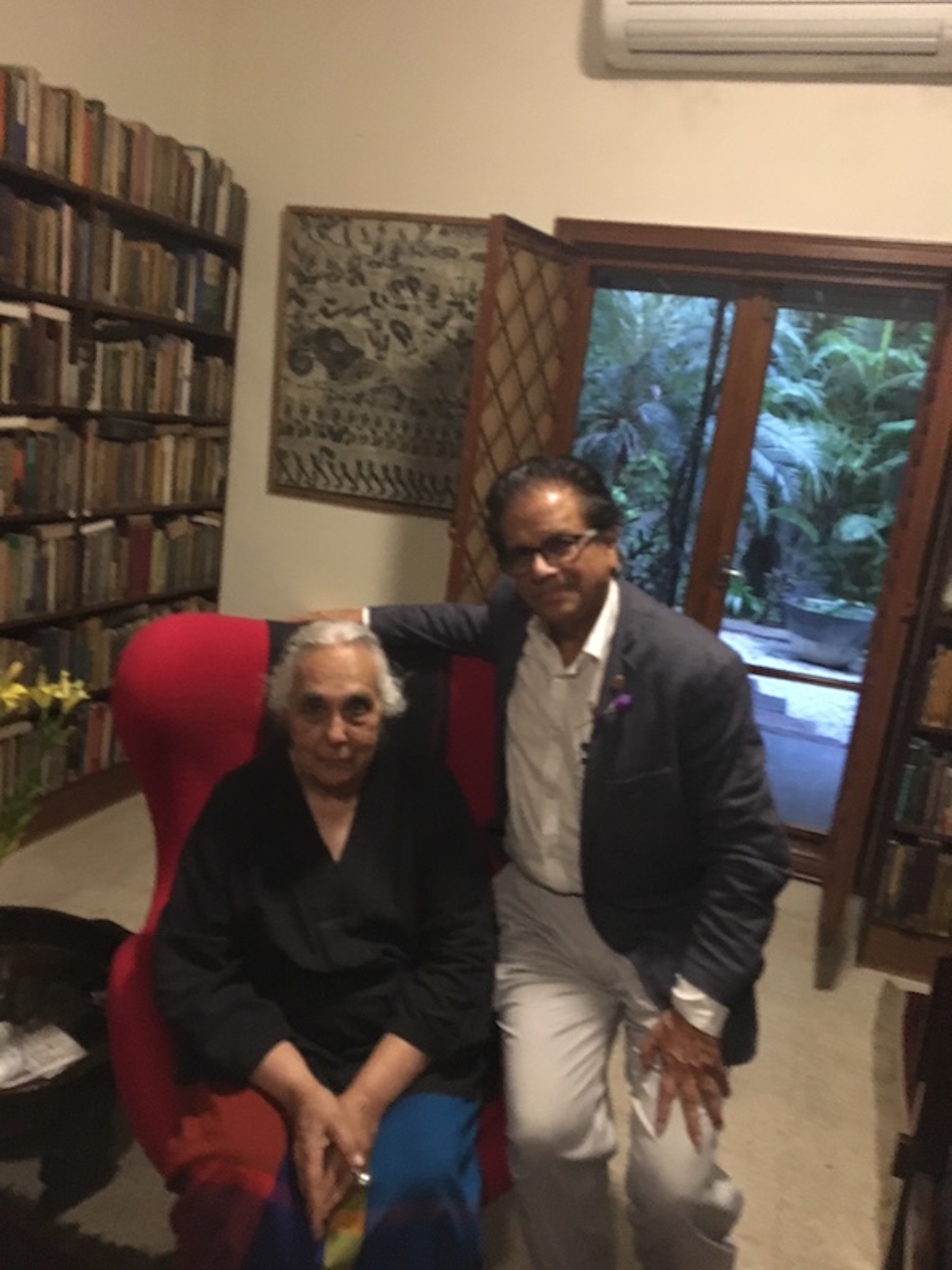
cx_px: 476
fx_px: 1063
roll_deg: -7.3
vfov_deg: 61.7
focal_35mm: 29
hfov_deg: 48.2
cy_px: 635
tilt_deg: -12.0
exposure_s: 1/17
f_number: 2.2
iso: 500
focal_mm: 4.15
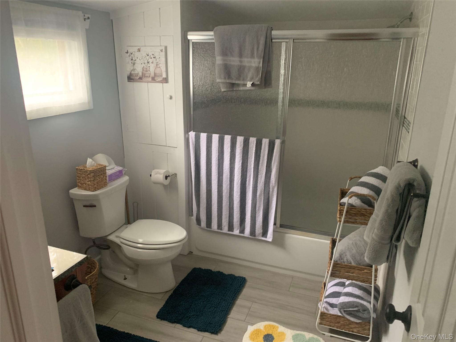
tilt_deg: -18.0
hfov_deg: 67.3
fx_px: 343
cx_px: 228
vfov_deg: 53.1
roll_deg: -0.4
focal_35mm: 26
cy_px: 171
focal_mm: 4.25
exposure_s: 1/40
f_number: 1.8
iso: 400
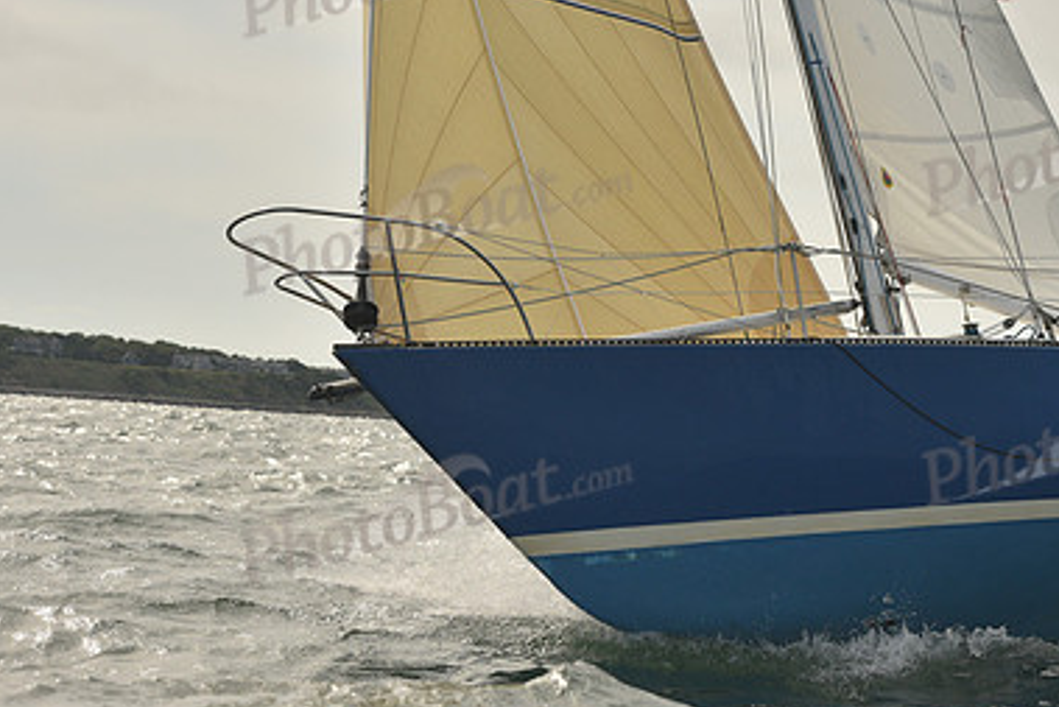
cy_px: 328
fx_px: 4591
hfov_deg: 13.1
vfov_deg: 8.8
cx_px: 780
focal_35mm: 156
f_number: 6.3
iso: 320
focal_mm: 102
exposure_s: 1/1000
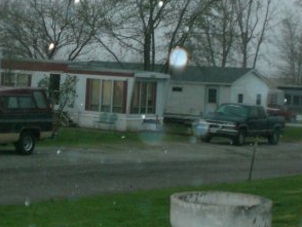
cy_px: 104
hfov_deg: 17.7
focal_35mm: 111
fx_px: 969
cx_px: 97
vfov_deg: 13.4
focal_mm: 8.44
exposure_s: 1/60
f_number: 3.6
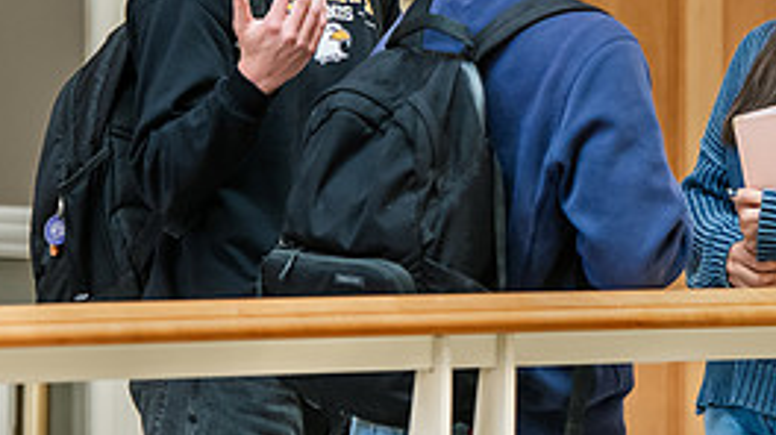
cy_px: 72
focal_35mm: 311
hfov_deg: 6.9
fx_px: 6394
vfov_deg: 3.9
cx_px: 644
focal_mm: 135
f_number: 4
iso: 1600
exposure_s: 1/200
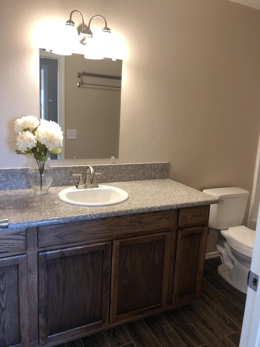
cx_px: 130
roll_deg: -2.8
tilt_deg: -10.9
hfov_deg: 49.7
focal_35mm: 28
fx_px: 280
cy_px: 174
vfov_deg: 63.4
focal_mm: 4
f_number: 1.8
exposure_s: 1/17
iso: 40
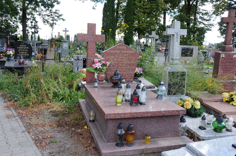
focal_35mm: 33
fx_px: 216
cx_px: 118
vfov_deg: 39.9
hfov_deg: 57.3
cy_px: 78
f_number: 7.1
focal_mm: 22
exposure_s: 1/125
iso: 250
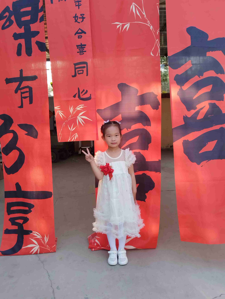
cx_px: 112
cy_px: 150
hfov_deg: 46.8
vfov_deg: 60.0
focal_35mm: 30
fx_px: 260
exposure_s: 1/100
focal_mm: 4.95
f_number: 1.9
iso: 114
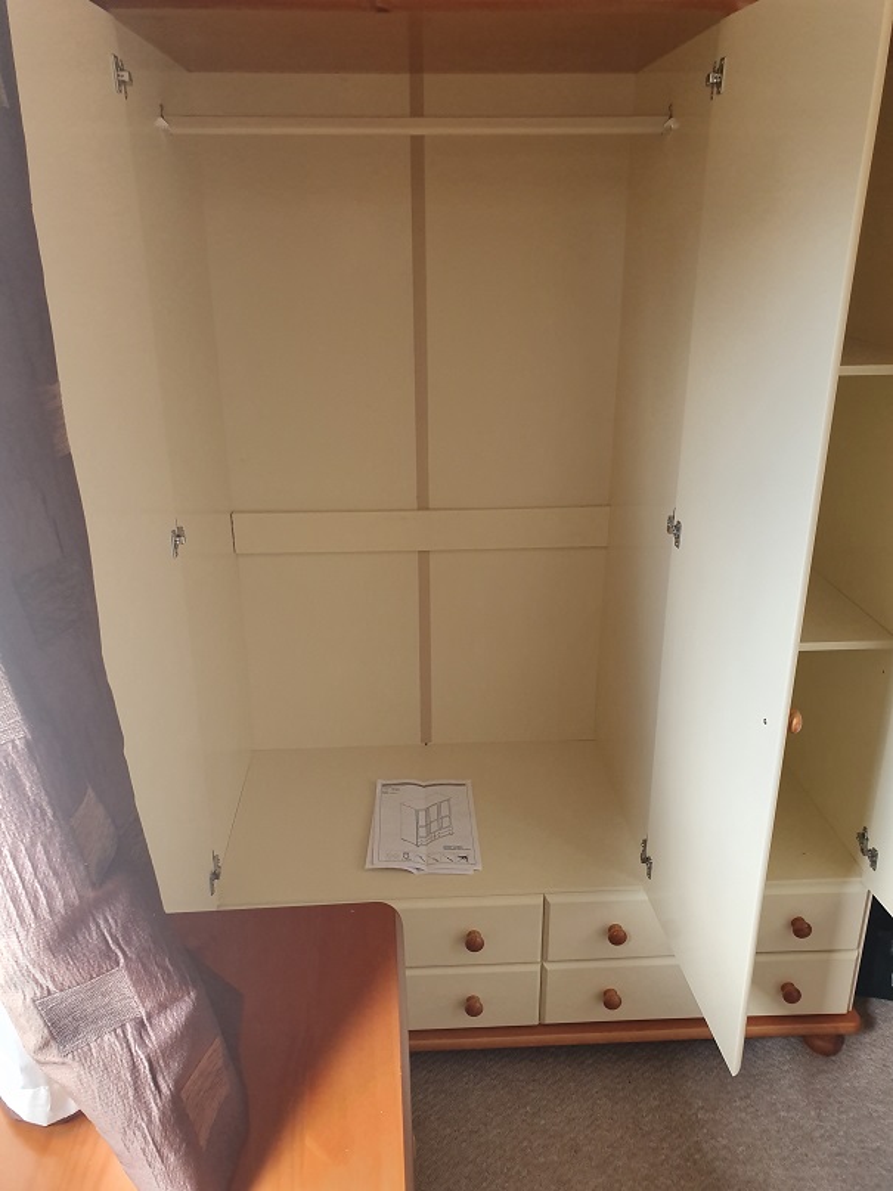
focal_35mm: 26
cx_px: 446
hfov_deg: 53.1
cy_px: 596
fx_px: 895
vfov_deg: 67.3
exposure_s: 1/50
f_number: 2.4
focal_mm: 4.32
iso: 160
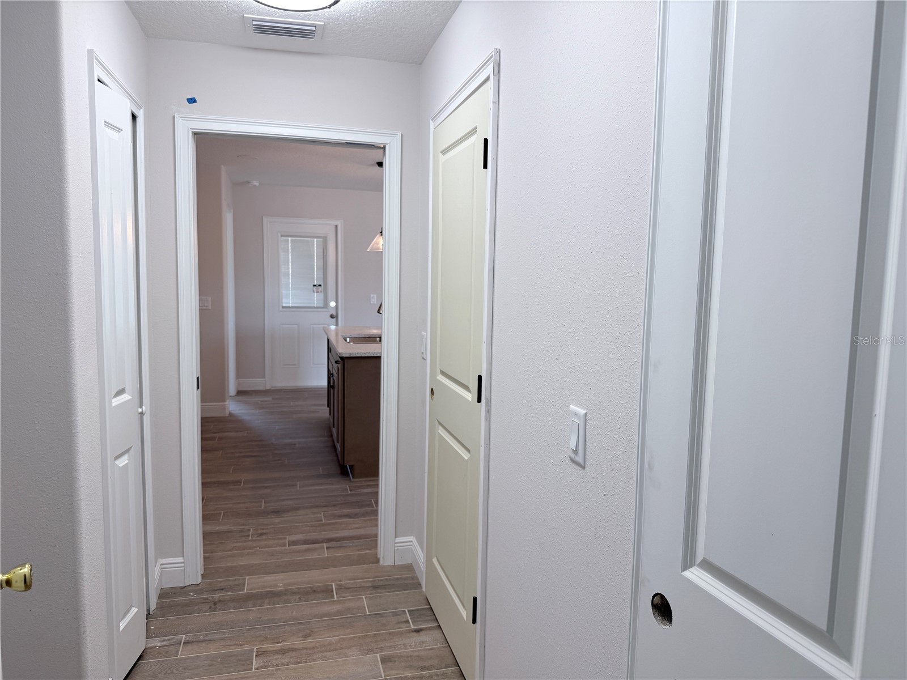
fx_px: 629
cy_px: 340
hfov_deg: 71.6
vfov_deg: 56.8
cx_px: 454
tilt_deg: -5.5
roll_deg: -1.2
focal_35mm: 24
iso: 80
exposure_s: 1/120
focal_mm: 6.76
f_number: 1.78
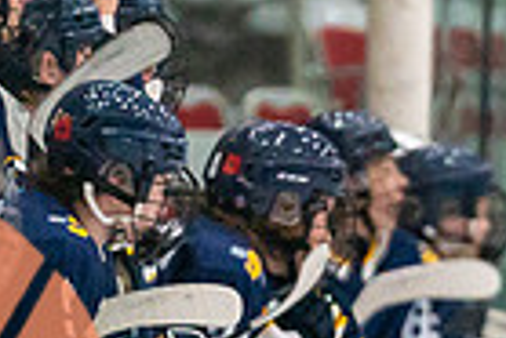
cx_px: 291
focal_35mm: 1304
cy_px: 560
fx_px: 18347
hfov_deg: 1.6
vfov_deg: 1.1
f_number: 2.8
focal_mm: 200
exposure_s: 1/1250
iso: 3200
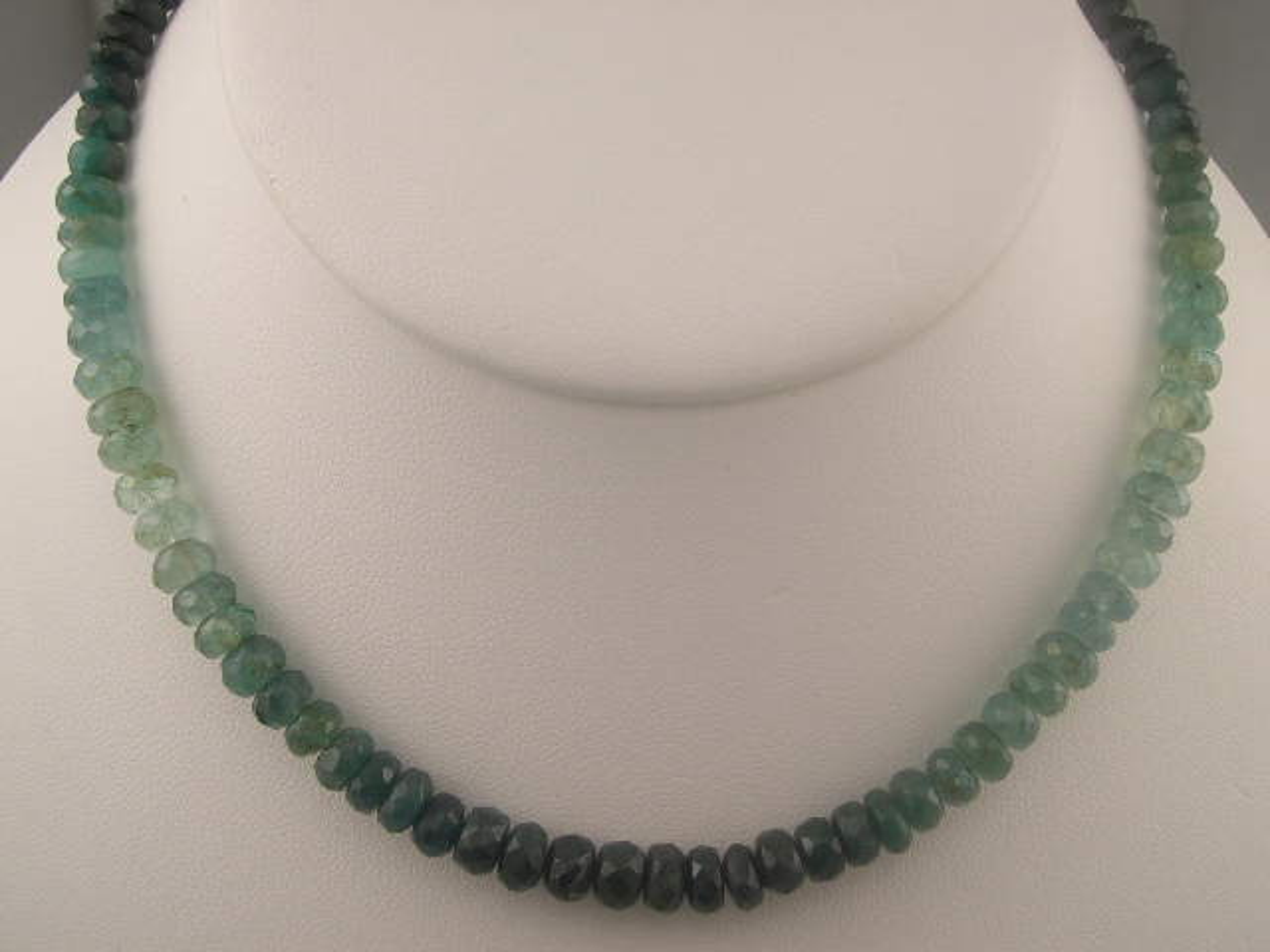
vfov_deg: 37.7
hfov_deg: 49.0
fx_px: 1394
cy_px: 476
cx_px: 635
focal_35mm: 38
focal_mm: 8
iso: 100
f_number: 7.6
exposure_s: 1/159
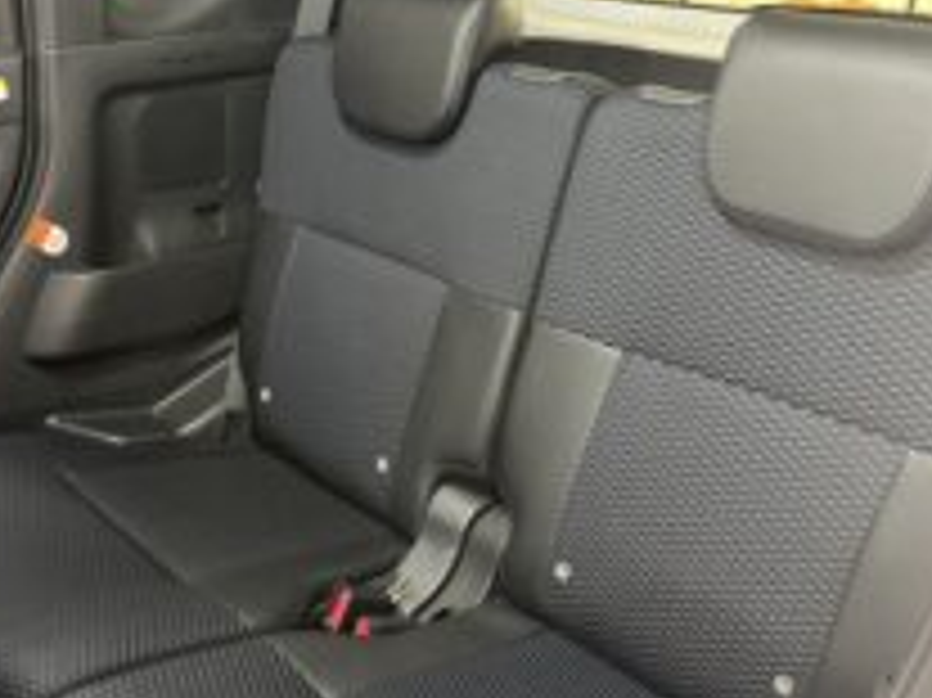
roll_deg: -0.8
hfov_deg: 42.7
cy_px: 475
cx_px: 365
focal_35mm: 44
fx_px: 1184
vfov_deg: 32.5
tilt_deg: -24.4
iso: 640
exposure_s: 1/32
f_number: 1.6
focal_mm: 5.96
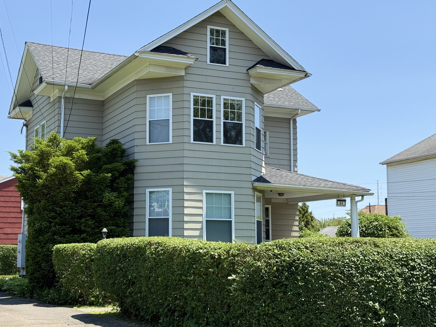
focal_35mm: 56
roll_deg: +0.3
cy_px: 169
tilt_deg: +7.9
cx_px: 188
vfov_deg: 26.1
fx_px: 705
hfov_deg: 34.3
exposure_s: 1/3096
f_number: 1.78
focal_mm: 6.76
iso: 64
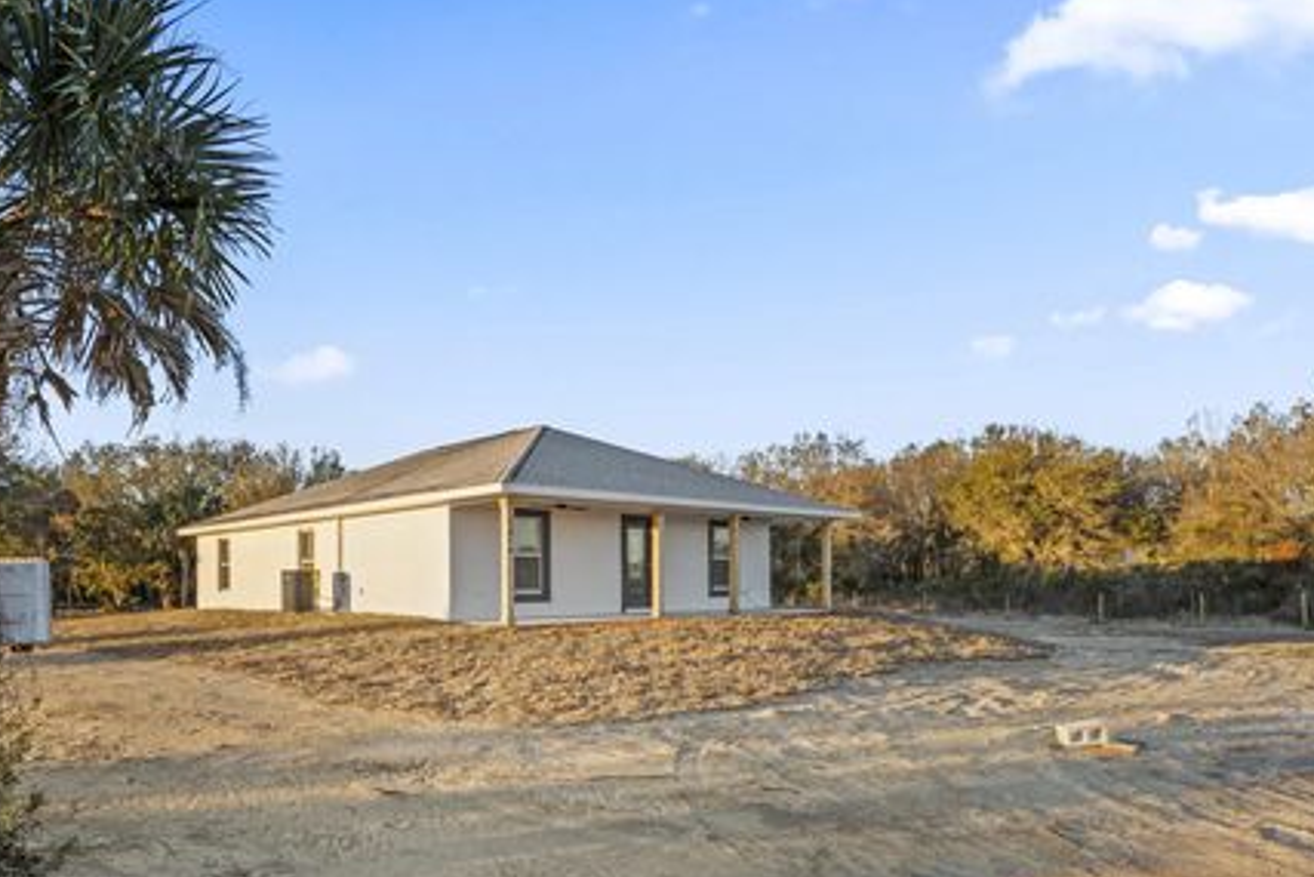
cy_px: 580
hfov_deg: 73.1
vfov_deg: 52.2
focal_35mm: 24
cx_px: 542
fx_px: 876
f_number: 4
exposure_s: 1/100
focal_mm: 16
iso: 100
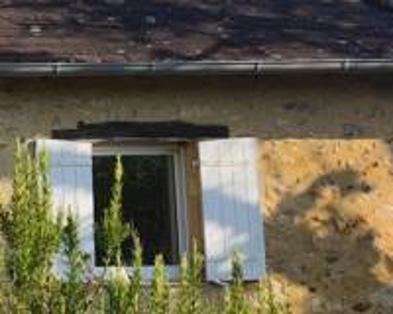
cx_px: -316
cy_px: 102
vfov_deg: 17.0
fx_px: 1047
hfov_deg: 17.3
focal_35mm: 90
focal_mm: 6.57
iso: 50
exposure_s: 1/3830
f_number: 1.6
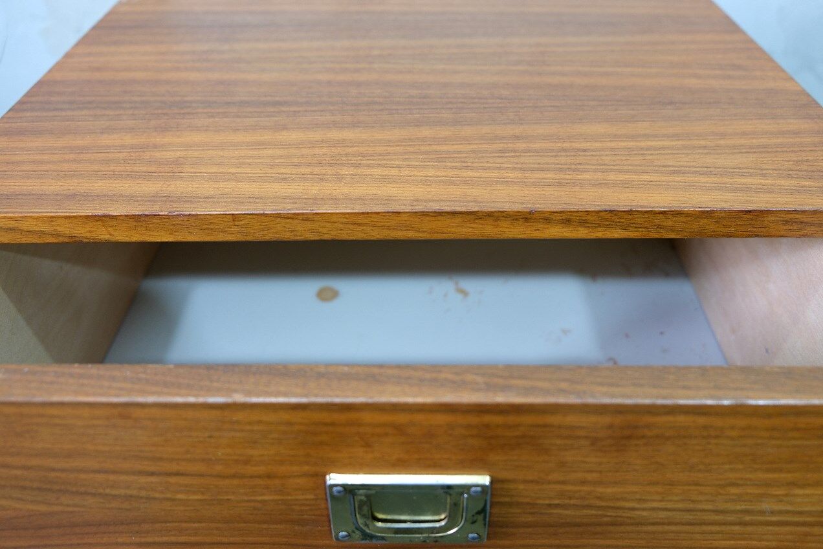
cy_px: 274
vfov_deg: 41.1
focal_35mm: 32
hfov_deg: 58.7
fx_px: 731
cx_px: 412
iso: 800
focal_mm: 21.4
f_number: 3.2
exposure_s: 1/30
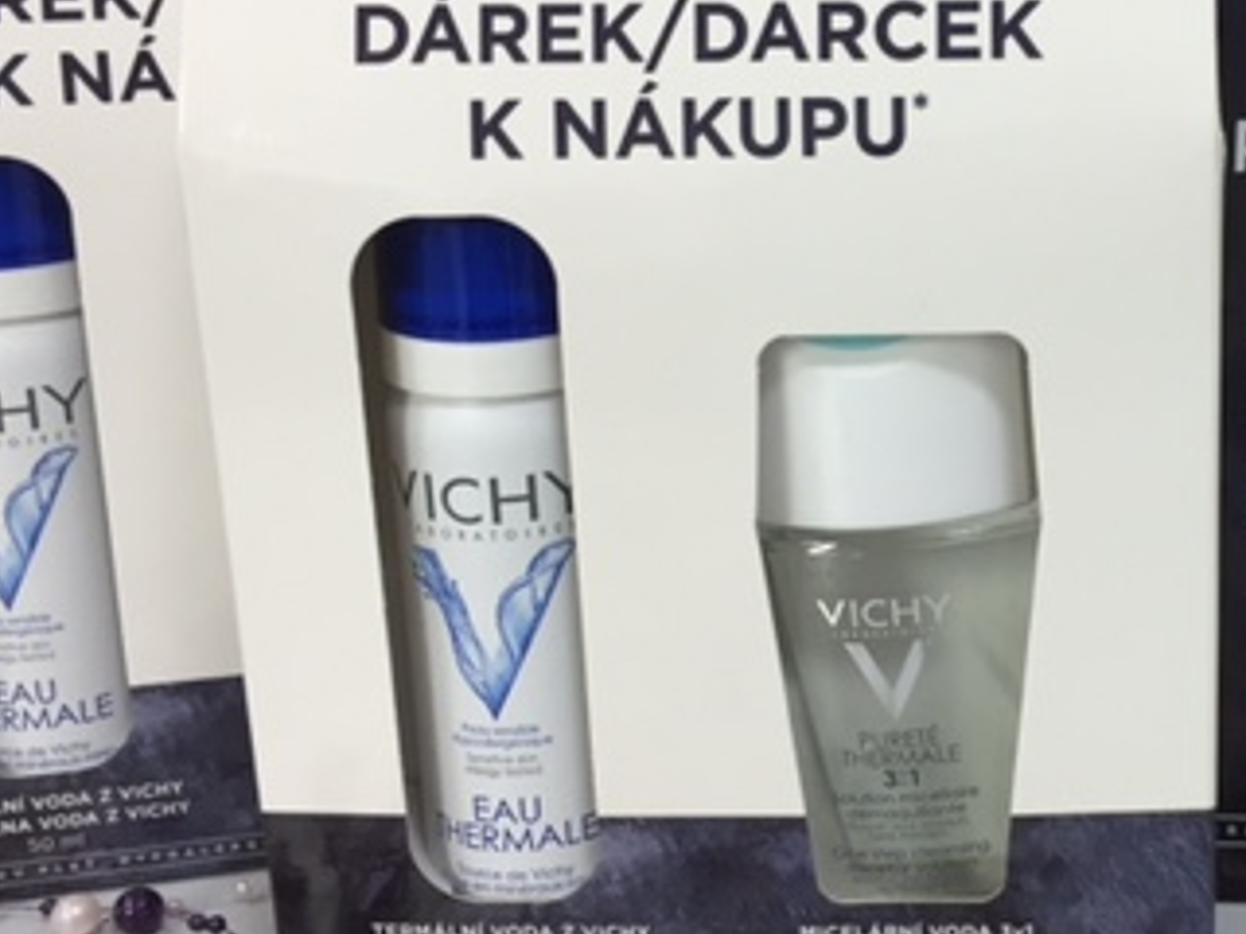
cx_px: 1055
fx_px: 2088
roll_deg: -0.6
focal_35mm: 58
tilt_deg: -15.1
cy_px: 350
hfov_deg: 32.0
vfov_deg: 25.2
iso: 80
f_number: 2.2
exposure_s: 1/33
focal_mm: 4.15
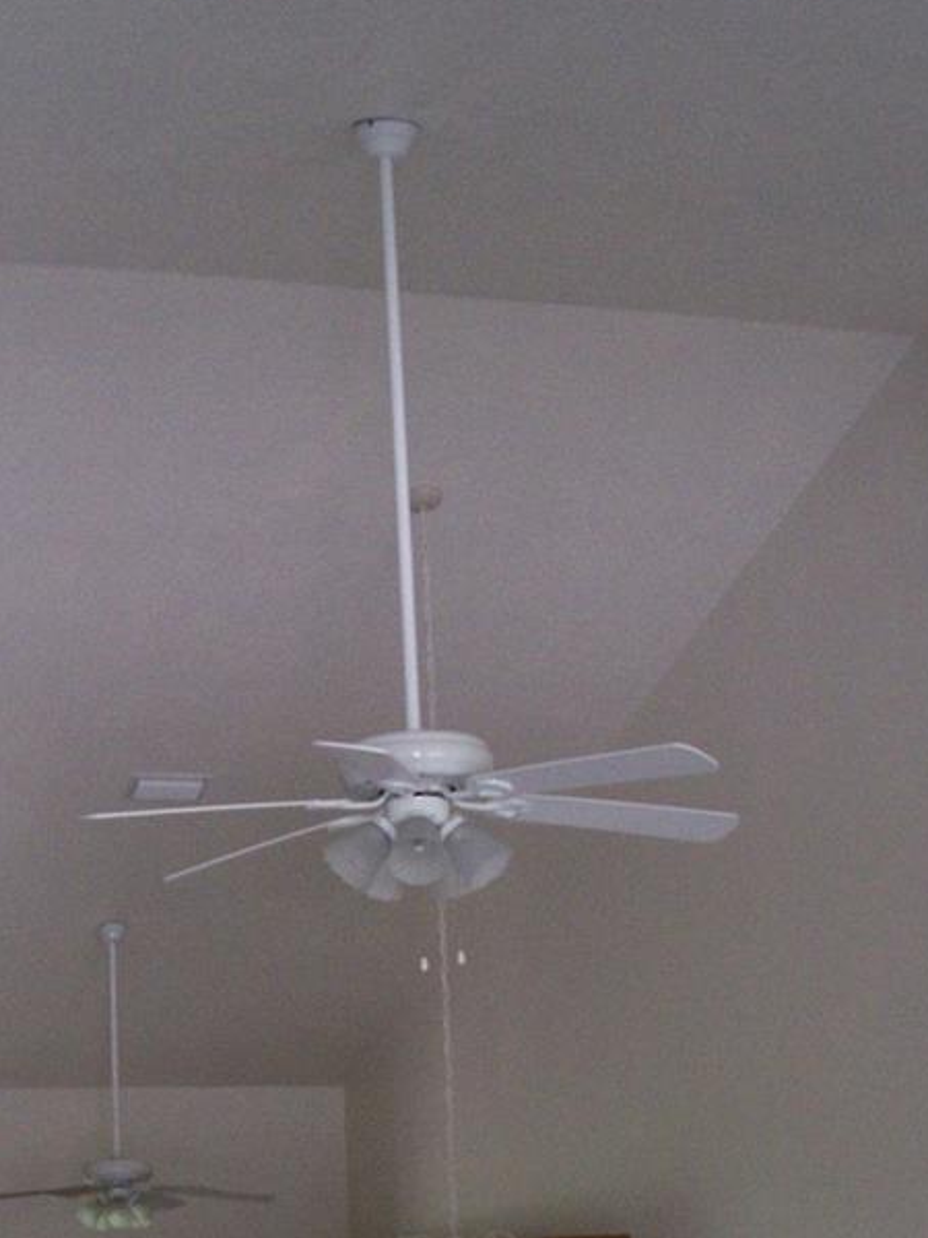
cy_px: 1141
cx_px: 266
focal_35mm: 68
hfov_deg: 21.5
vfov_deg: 27.4
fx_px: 2431
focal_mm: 5.6
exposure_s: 1/75.4
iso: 160
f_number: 2.7
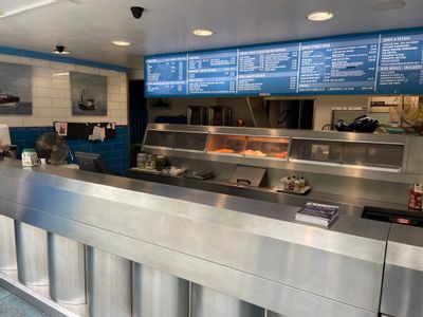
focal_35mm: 26
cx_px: 212
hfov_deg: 67.3
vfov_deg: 53.1
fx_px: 318
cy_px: 158
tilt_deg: -9.4
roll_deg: -1.2
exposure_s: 1/100
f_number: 1.6
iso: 50
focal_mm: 4.2
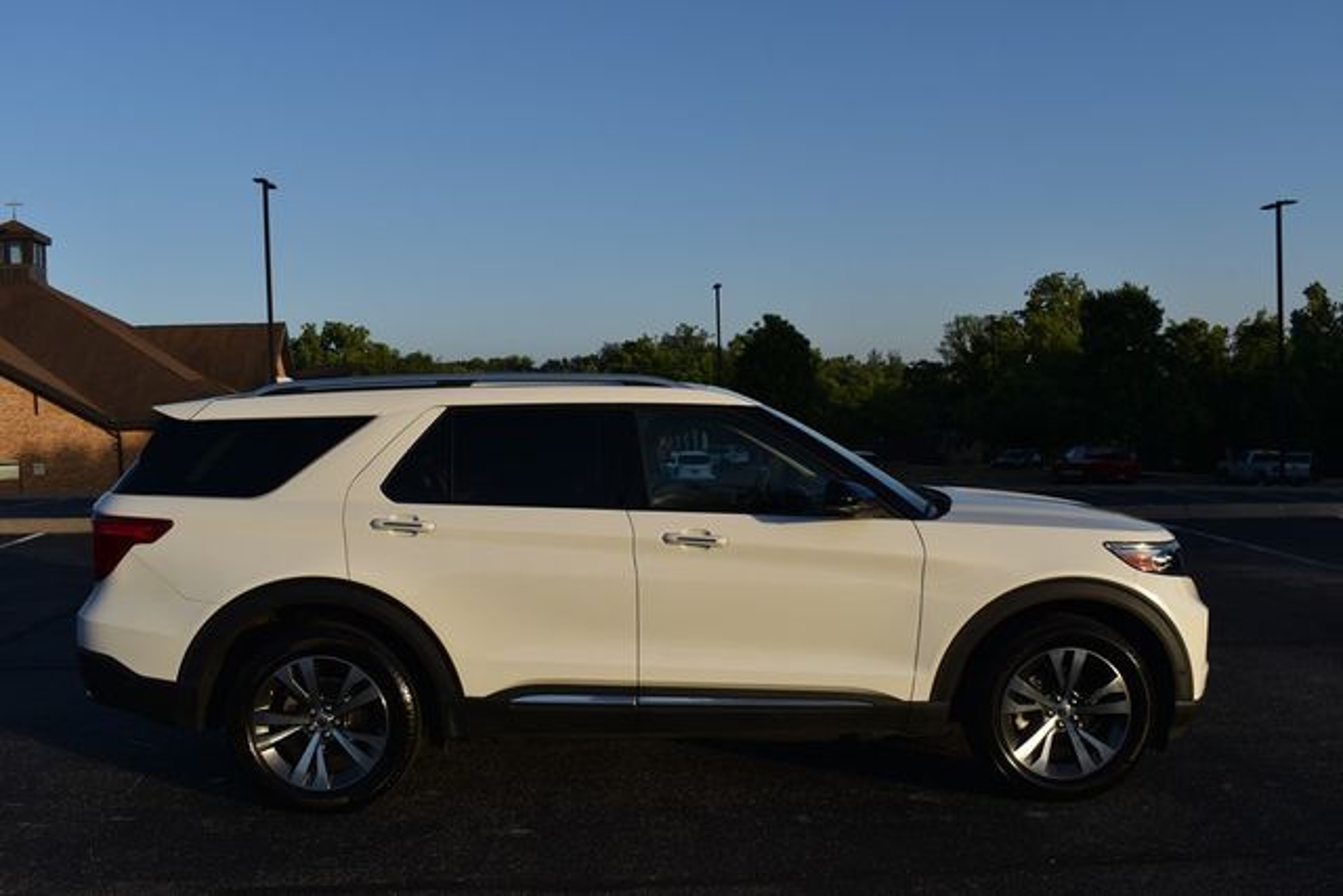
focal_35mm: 33
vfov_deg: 40.0
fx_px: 1231
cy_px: 448
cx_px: 672
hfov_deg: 57.2
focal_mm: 22
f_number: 8
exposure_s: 1/250
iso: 100
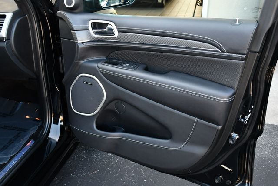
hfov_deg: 53.1
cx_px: 139
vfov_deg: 36.9
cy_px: 93
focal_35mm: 36
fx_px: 278
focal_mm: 18
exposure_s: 1/250
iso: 800
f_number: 3.5
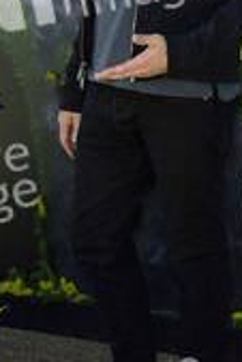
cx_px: 162
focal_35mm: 118
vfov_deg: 17.2
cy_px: 88
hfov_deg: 11.6
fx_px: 1187
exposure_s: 1/250
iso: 125
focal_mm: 50
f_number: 7.1
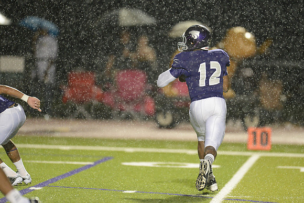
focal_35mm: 400
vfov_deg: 3.4
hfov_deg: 5.2
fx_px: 3378
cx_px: 152
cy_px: 102
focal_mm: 400
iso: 5000
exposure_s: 1/1000
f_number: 2.8
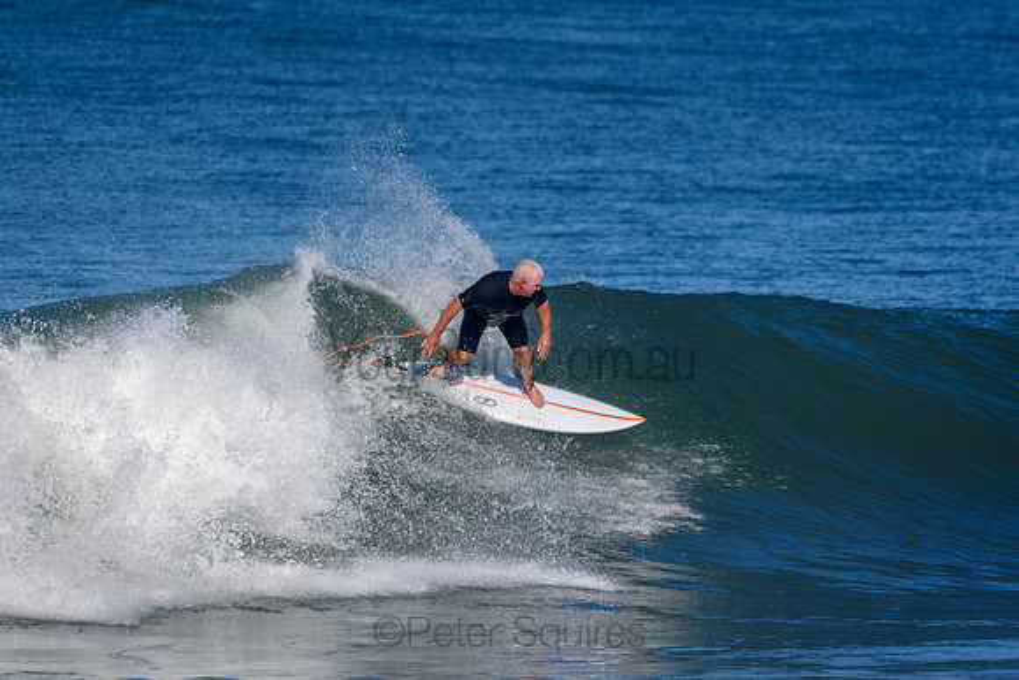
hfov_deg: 2.7
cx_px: 510
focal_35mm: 750
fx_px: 21233
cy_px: 340
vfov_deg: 1.8
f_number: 5.6
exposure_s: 1/2000
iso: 220
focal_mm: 500
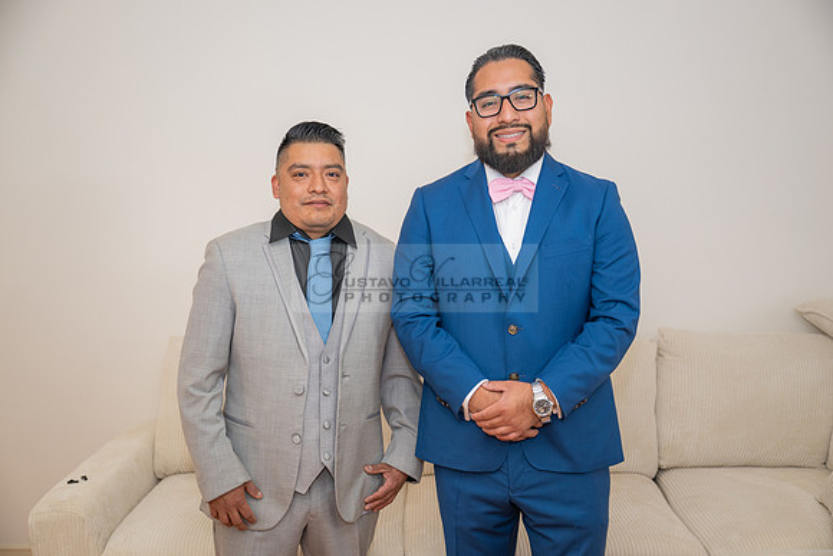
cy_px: 278
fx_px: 879
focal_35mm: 38
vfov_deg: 35.1
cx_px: 416
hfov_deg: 50.7
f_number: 2.8
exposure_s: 1/160
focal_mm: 38
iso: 400
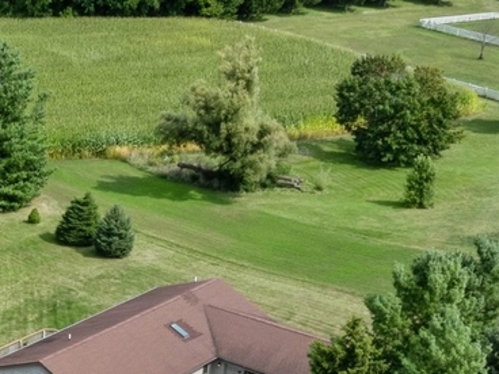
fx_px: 1355
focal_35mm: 94
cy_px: 382
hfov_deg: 19.5
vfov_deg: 15.4
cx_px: -123
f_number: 11
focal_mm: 12.29
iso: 100
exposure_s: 1/200
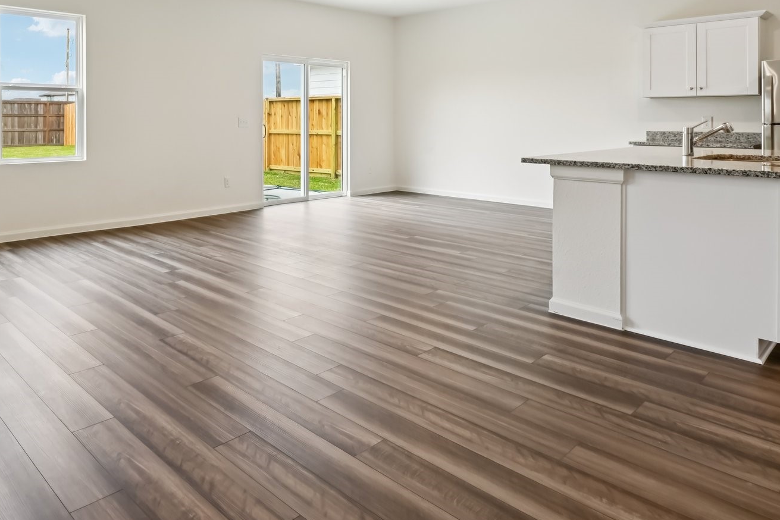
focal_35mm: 25
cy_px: 125
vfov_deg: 49.1
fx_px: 542
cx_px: 182
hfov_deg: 66.4
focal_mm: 16
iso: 400
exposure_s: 1/80
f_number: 8
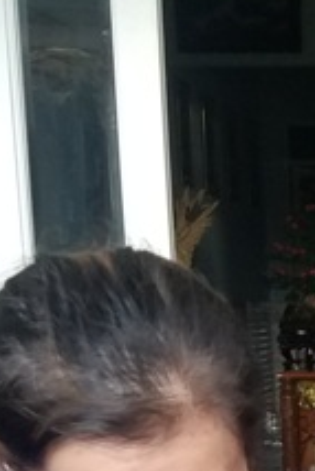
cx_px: 513
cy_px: 654
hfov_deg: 12.7
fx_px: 1323
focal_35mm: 101
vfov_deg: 18.4
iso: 250
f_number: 1.7
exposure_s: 1/100
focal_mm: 4.2
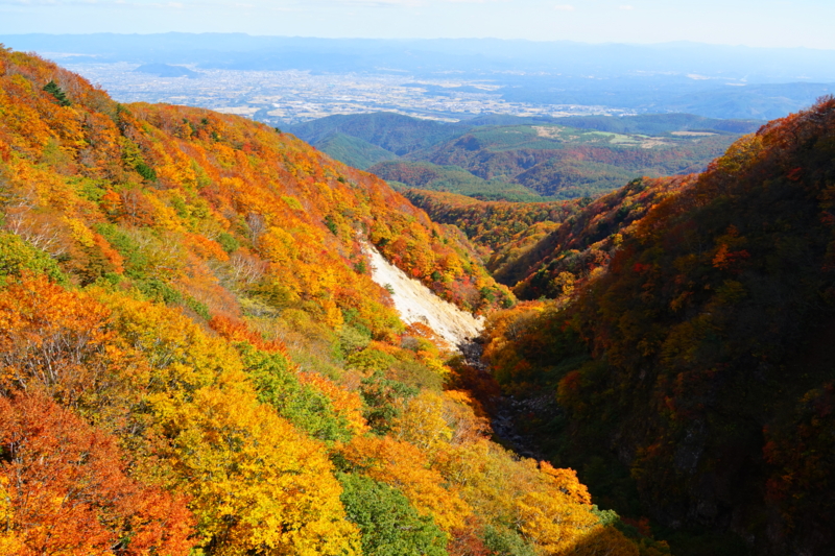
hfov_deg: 67.4
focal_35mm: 27
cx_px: 418
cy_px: 278
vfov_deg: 47.9
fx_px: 626
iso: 100
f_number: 9
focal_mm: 18
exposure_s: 1/100
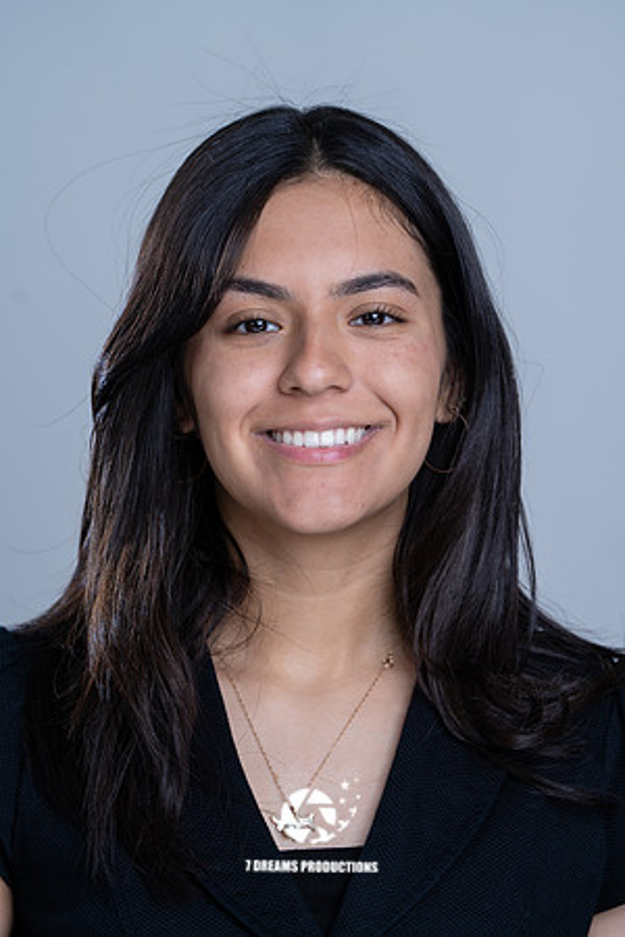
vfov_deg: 11.5
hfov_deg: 7.7
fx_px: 4661
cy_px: 468
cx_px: 312
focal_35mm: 179
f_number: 5.6
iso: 160
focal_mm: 179
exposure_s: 1/200
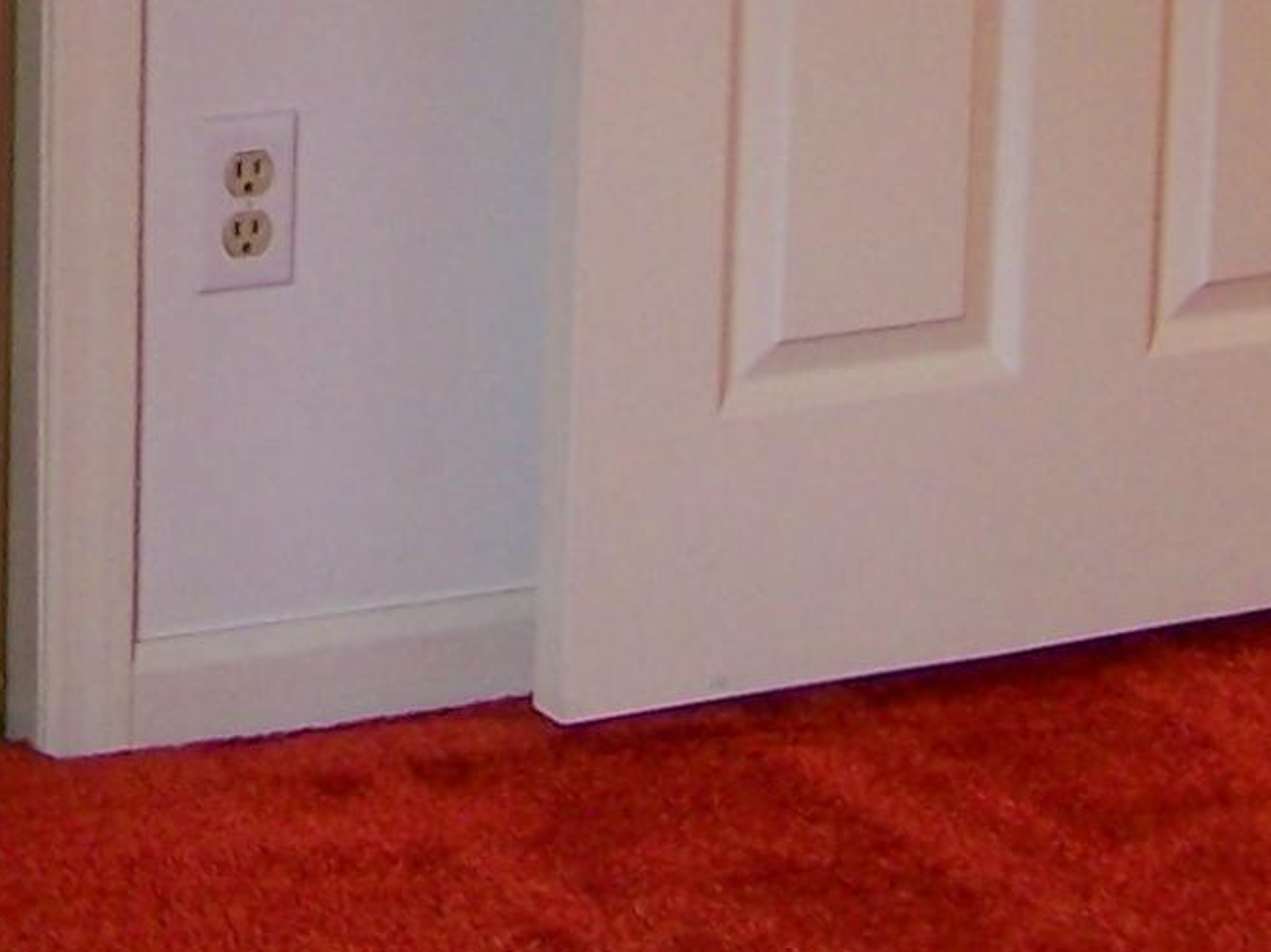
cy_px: -870
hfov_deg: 11.4
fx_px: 6277
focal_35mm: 171
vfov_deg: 8.3
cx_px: -154
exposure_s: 1/4
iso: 64
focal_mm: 6.3
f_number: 2.8
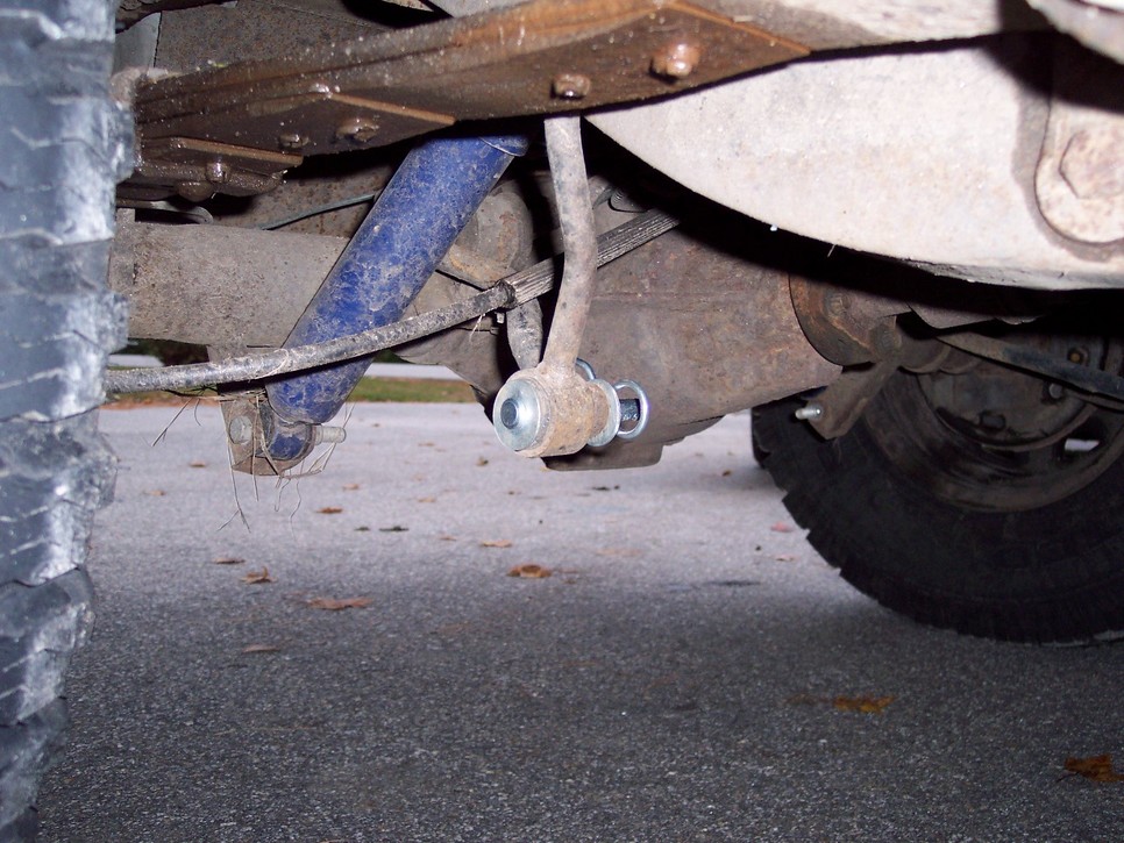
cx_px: 562
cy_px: 422
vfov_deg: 37.7
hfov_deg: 49.0
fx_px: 1234
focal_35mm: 38
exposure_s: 1/30
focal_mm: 8
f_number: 2.8
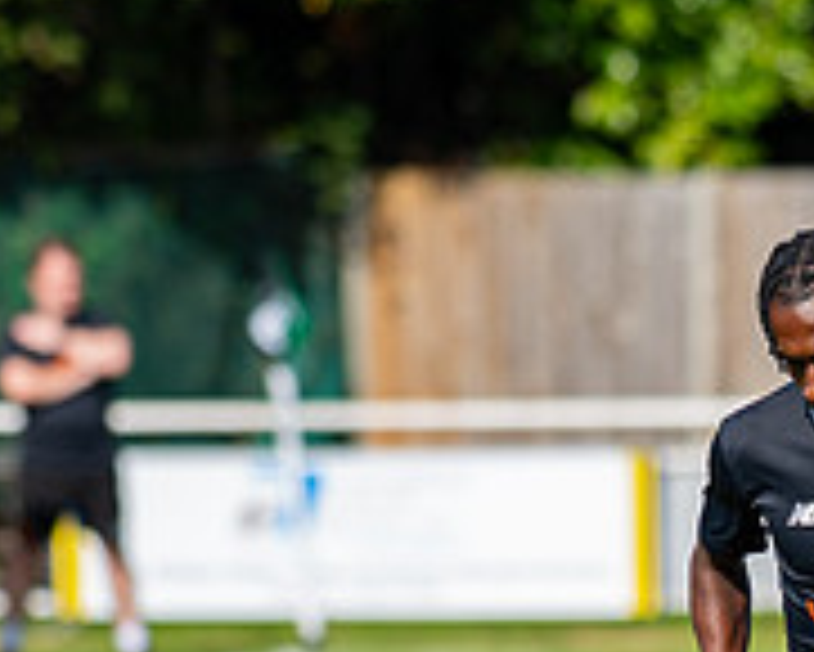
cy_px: 678
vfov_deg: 2.1
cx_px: 935
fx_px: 17693
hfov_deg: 2.6
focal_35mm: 734
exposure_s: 1/2500
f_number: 1.9
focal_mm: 135
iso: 50
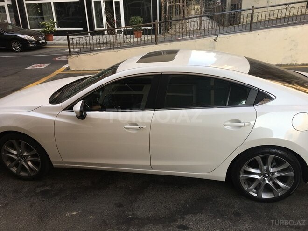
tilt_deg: -20.9
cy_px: 116
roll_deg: +1.0
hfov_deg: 61.7
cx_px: 154
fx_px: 258
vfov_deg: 48.2
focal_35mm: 29
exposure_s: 1/104
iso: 25
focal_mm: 4.15
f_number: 2.2
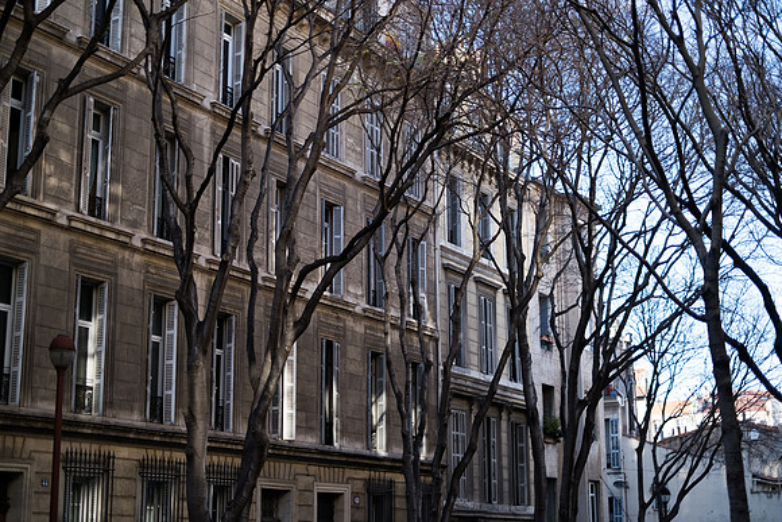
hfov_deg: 36.8
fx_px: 1176
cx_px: 391
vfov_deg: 25.0
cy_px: 261
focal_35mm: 54
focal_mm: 35
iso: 160
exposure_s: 1/1250
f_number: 1.4
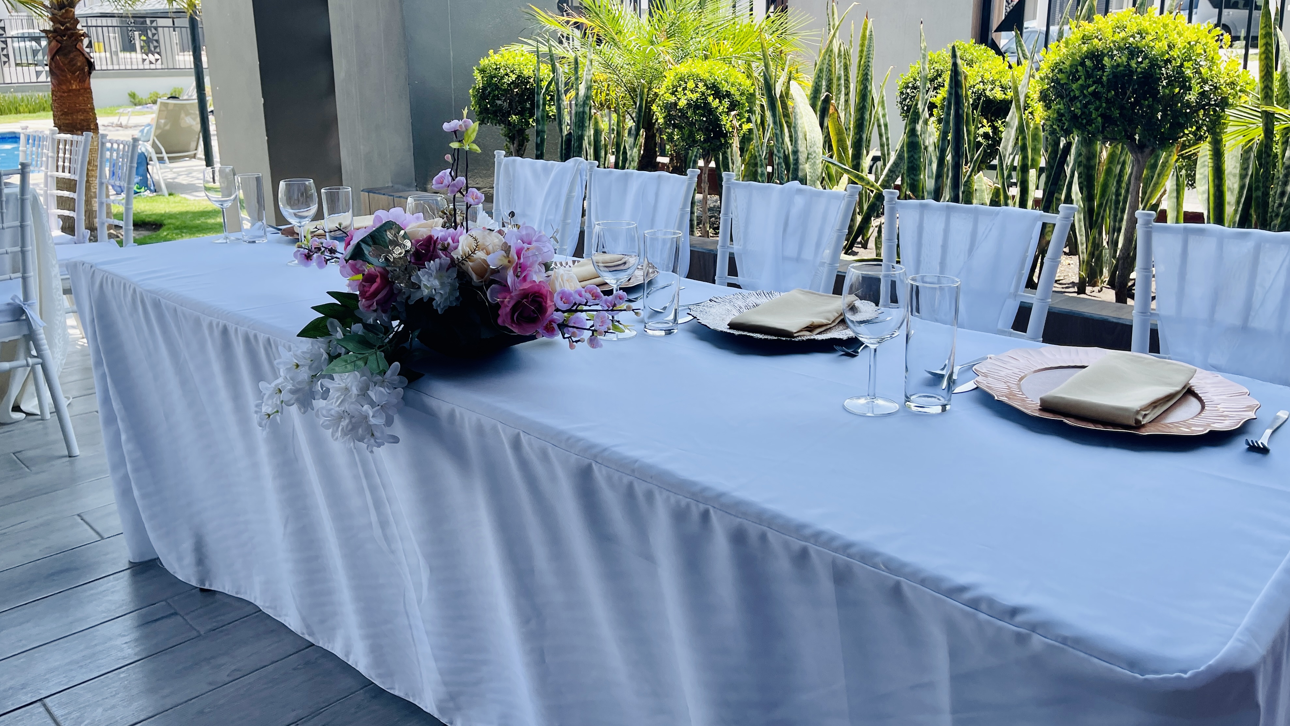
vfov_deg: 40.0
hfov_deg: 66.1
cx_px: 638
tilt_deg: -15.4
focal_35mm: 29
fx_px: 992
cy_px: 299
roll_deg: +0.5
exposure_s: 1/1030
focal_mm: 5.1
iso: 32
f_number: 1.6
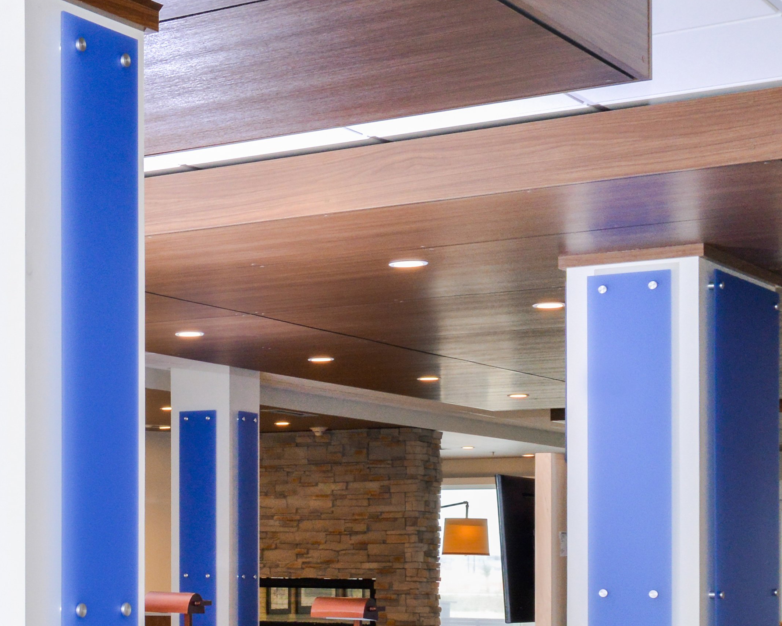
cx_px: -384
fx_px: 1805
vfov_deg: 18.6
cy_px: 764
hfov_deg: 20.9
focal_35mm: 78
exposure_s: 1/50
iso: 640
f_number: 13
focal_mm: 24
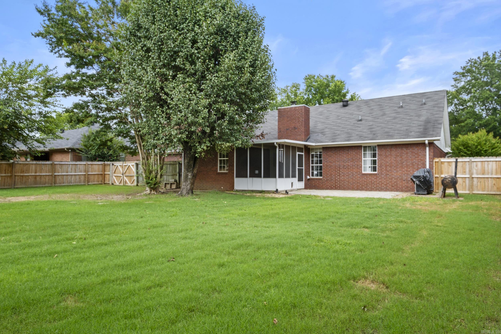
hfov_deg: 76.1
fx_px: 320
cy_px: 167
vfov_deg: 55.1
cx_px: 250
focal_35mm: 23
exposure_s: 1/80
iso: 400
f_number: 8
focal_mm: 15.1
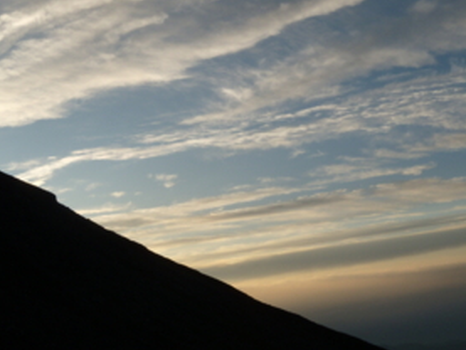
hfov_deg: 36.8
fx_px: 700
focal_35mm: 52
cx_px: 241
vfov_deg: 28.0
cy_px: 148
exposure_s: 1/200
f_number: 8.5
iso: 80
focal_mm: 6.4
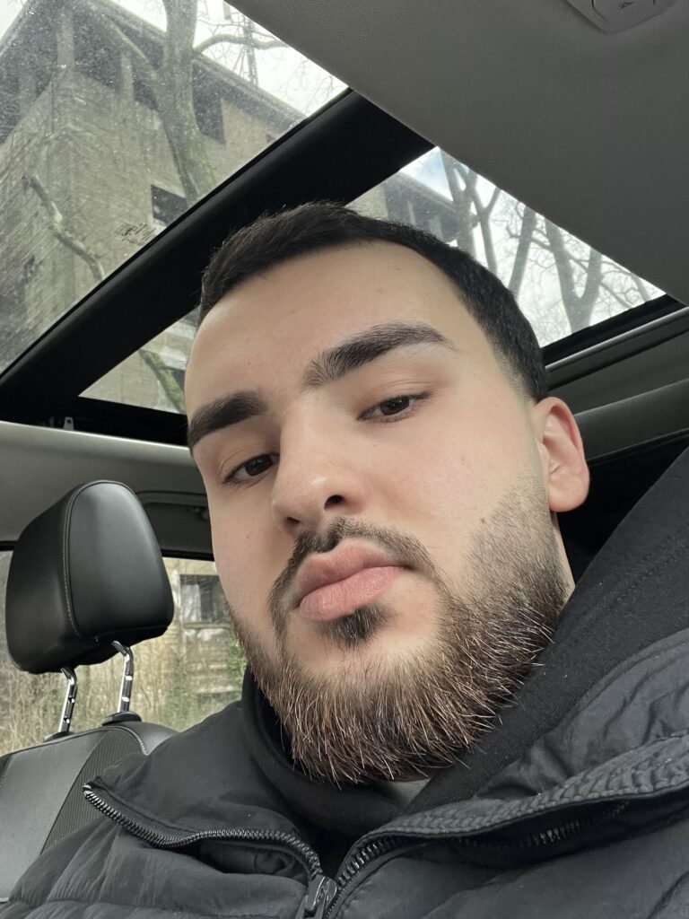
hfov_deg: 46.8
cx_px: 344
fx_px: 796
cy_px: 460
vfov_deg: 60.0
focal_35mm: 30
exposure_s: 1/60
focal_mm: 2.71
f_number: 2.2
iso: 200
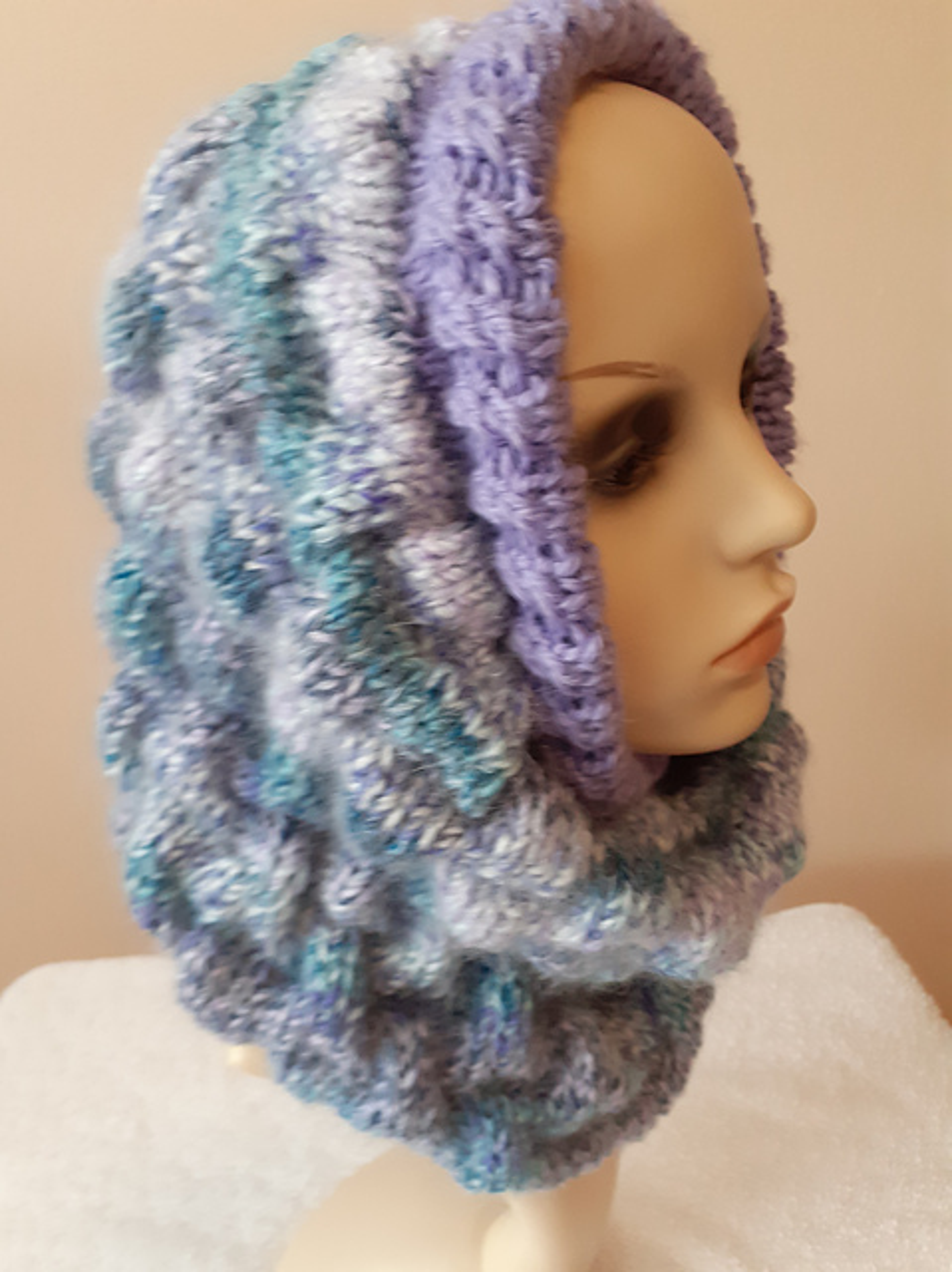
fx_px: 991
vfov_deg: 65.4
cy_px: 636
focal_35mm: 27
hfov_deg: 51.3
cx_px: 476
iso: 200
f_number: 1.9
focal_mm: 3.6
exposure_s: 1/50
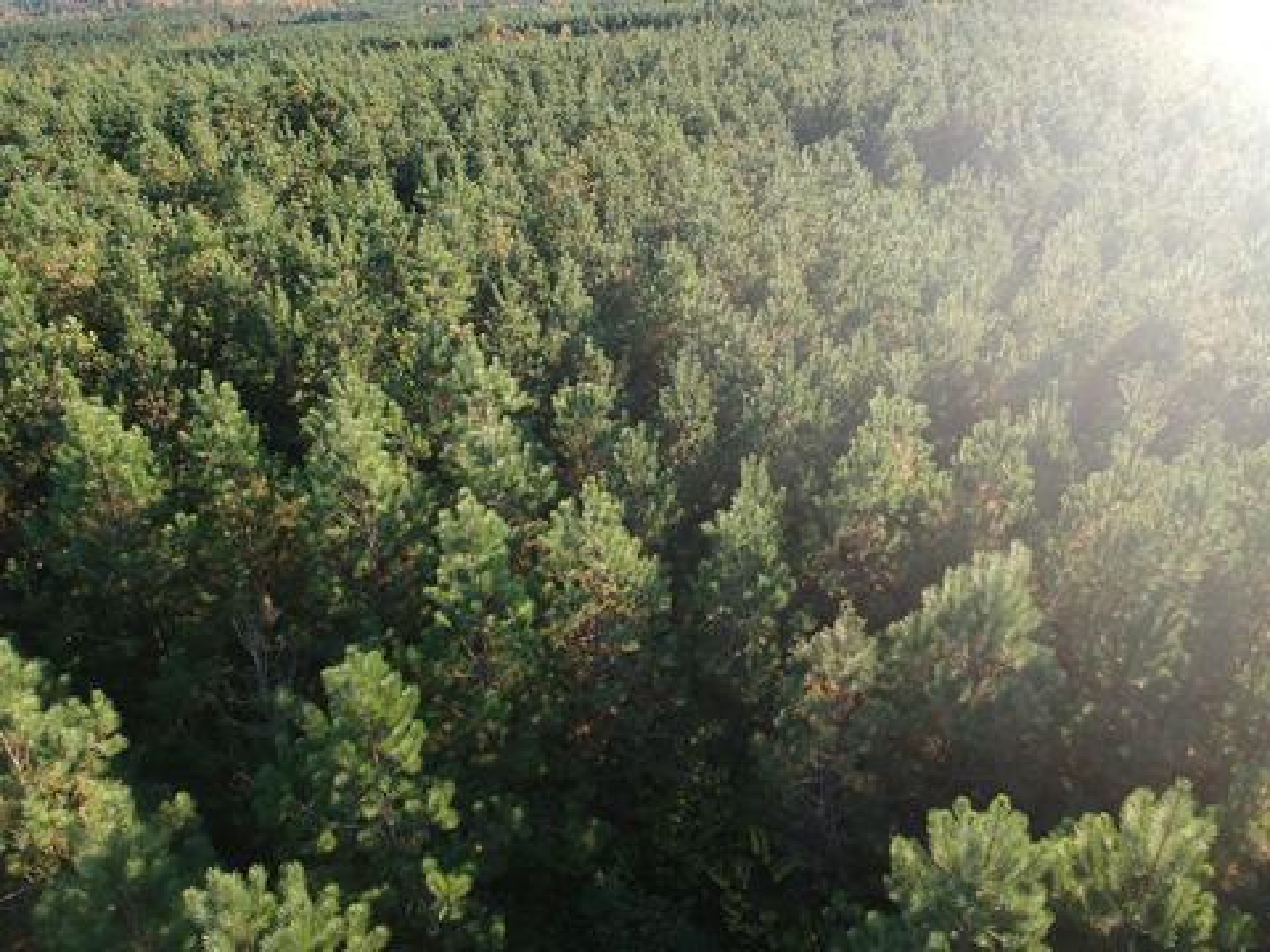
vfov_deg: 54.9
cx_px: 635
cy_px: 476
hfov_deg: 69.4
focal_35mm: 25
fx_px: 917
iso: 100
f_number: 2.6
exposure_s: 1/160
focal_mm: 4.49
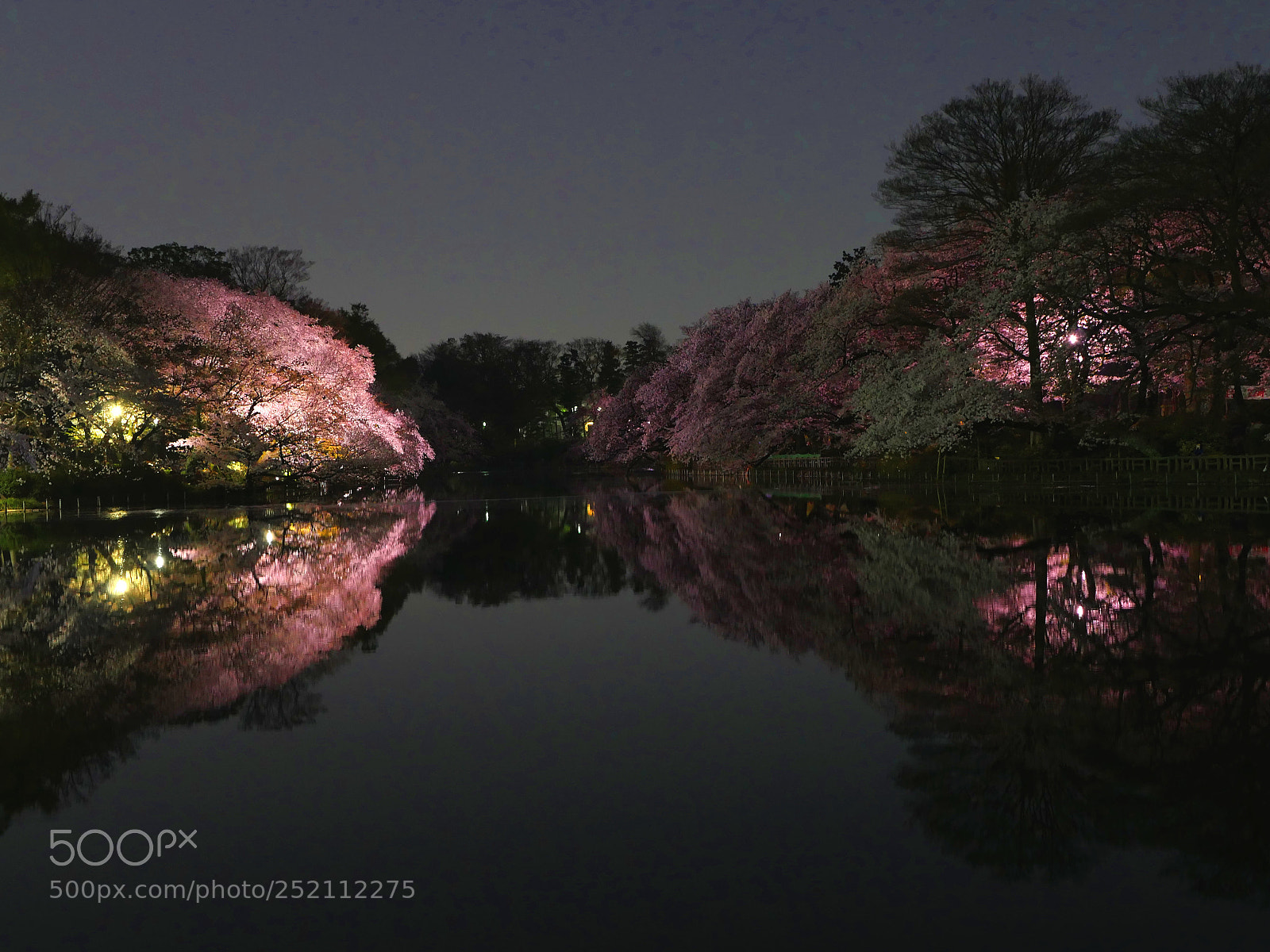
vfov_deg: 29.1
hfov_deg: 38.2
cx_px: 635
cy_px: 476
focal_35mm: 50
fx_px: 1834
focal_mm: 25
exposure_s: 1
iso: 800
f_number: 4.5
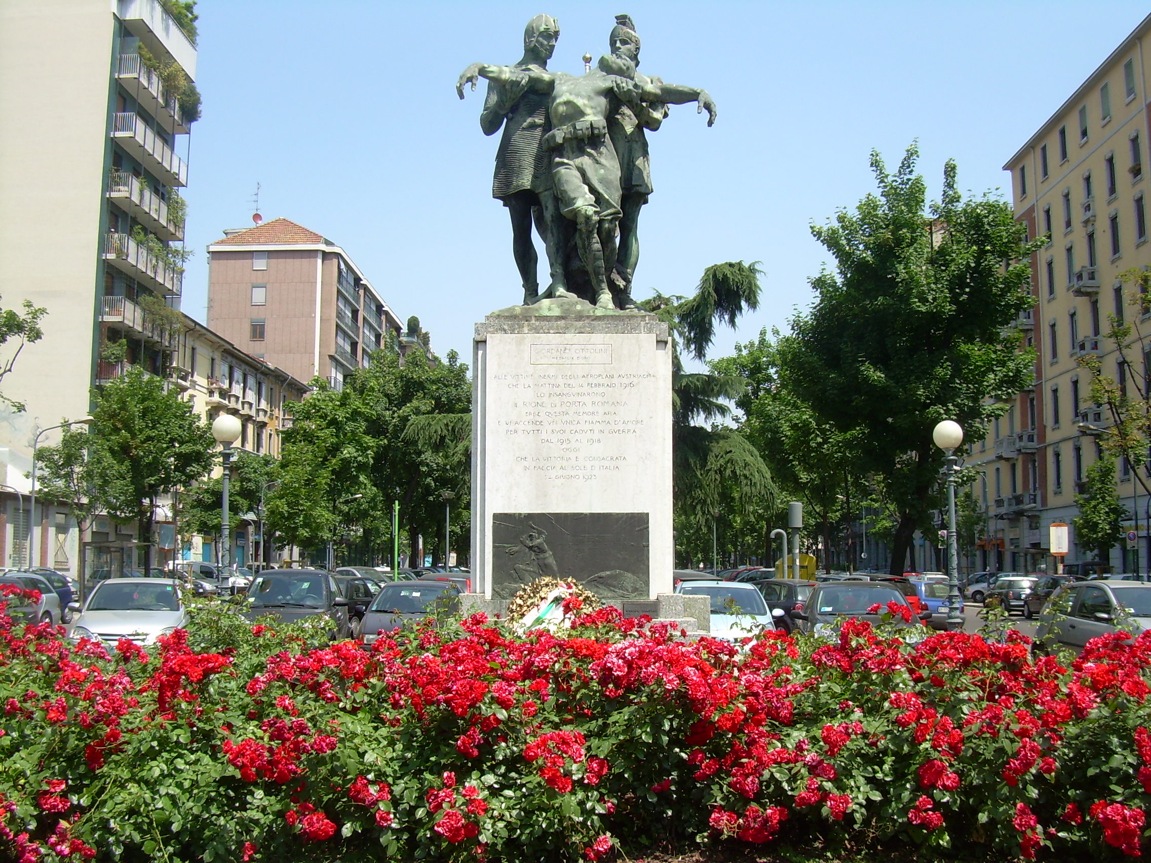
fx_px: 1264
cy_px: 432
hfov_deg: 49.0
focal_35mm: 38
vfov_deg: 37.7
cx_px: 576
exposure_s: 1/273
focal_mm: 6.3
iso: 50
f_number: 4.6
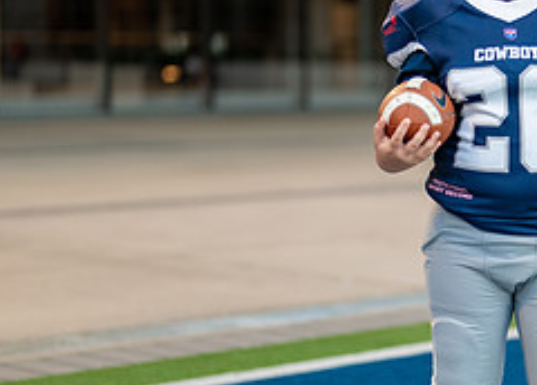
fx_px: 2046
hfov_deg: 14.7
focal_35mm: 134
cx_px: 564
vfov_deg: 10.7
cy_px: 236
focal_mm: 50
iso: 160
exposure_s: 1/400
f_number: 1.2
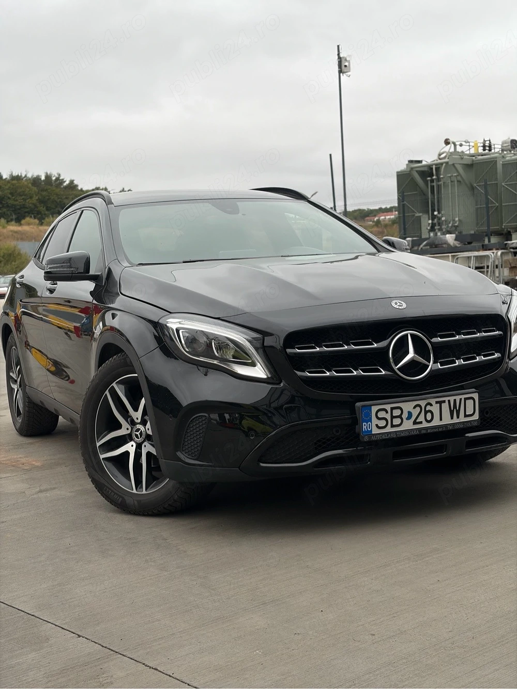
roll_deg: +3.1
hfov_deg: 28.0
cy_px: 344
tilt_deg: -5.0
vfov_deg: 36.8
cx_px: 258
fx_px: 1036
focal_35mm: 52
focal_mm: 5.96
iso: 32
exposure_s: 1/433
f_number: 1.6
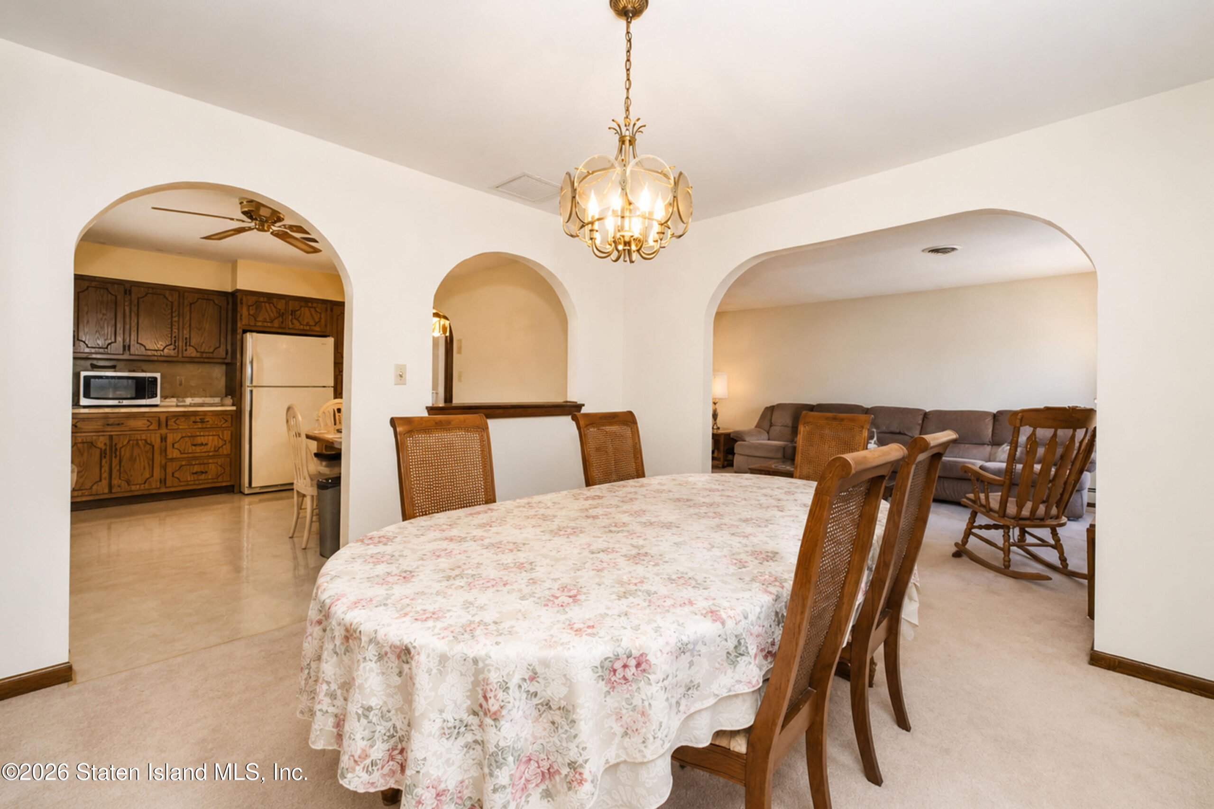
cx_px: 607
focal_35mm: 15
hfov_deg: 100.4
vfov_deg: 77.3
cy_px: 404
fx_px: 506
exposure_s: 1/60
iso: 2000
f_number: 7.1
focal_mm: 10
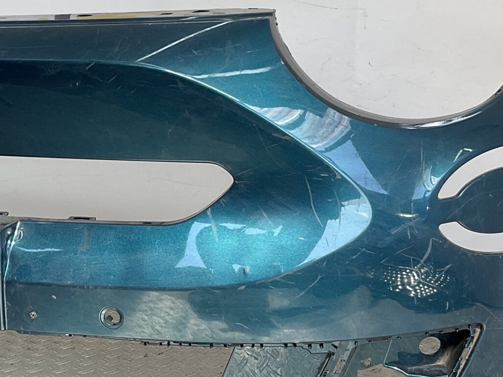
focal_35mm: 72
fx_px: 1046
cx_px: 79
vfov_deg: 20.4
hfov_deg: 26.4
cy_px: 179
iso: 16
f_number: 1.8
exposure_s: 1/217
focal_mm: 3
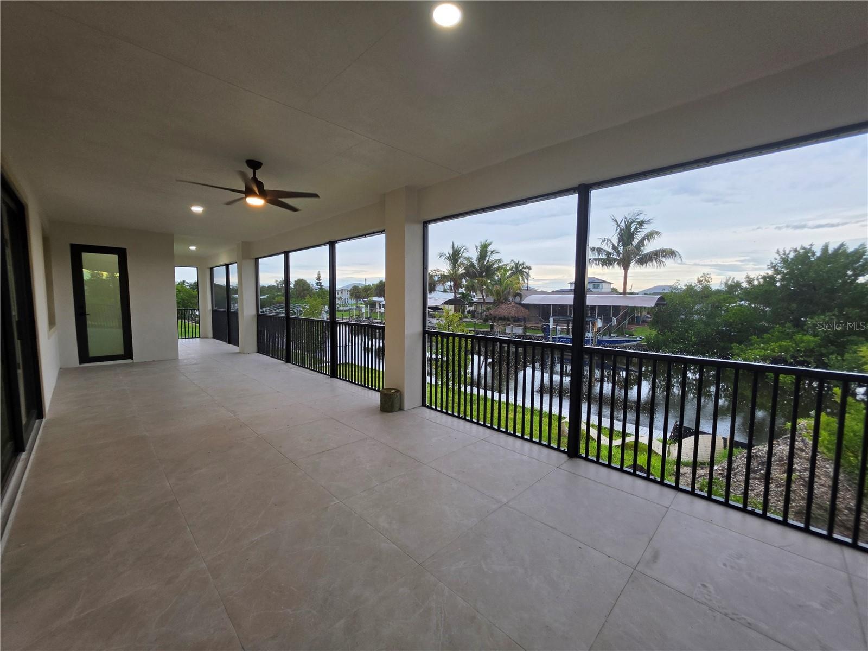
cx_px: 434
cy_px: 326
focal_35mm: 13
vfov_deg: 89.9
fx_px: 326
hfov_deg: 106.2
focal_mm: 2.2
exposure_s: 1/120
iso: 50
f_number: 1.9
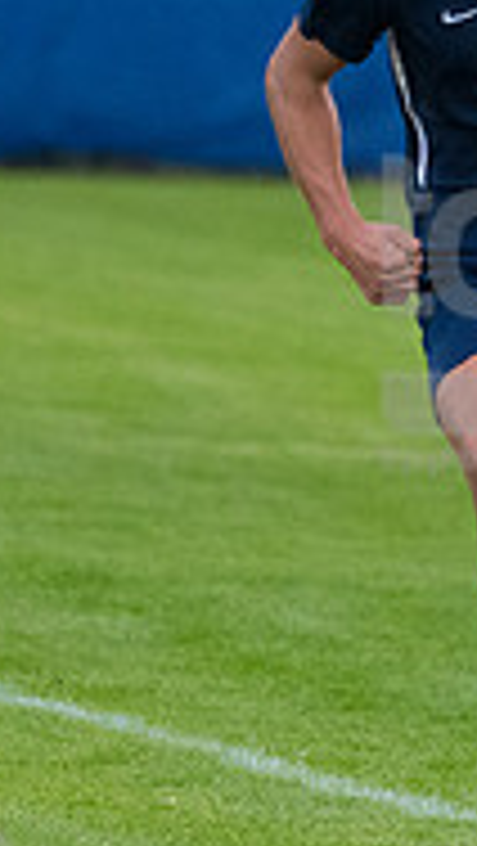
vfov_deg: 1.5
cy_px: 315
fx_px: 31558
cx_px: 518
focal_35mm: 1406
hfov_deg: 0.9
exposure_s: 1/2000
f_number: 5.6
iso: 3200
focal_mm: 290
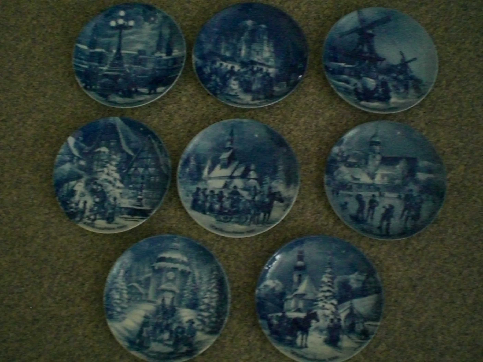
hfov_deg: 49.0
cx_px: 242
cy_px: 181
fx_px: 530
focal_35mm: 38
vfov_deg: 37.7
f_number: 3.1
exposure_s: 1/15
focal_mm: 6.3
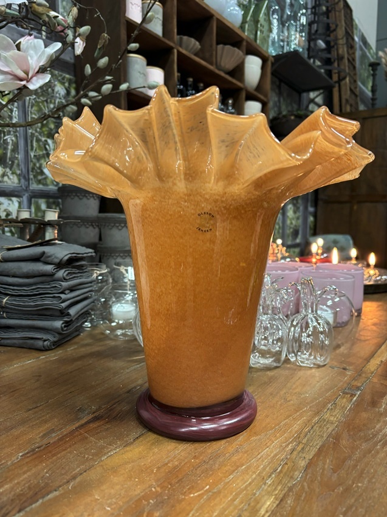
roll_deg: -0.9
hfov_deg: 53.0
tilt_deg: -6.1
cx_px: 194
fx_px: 388
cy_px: 258
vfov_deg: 67.3
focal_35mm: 26
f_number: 1.6
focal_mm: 5.96
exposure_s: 1/50
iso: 200
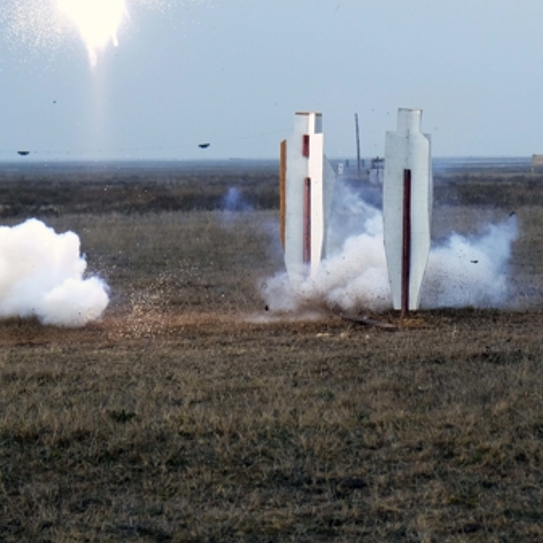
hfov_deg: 11.1
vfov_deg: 11.1
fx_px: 2786
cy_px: 301
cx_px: 432
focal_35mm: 157
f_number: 4
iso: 1250
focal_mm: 55
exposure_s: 1/4000
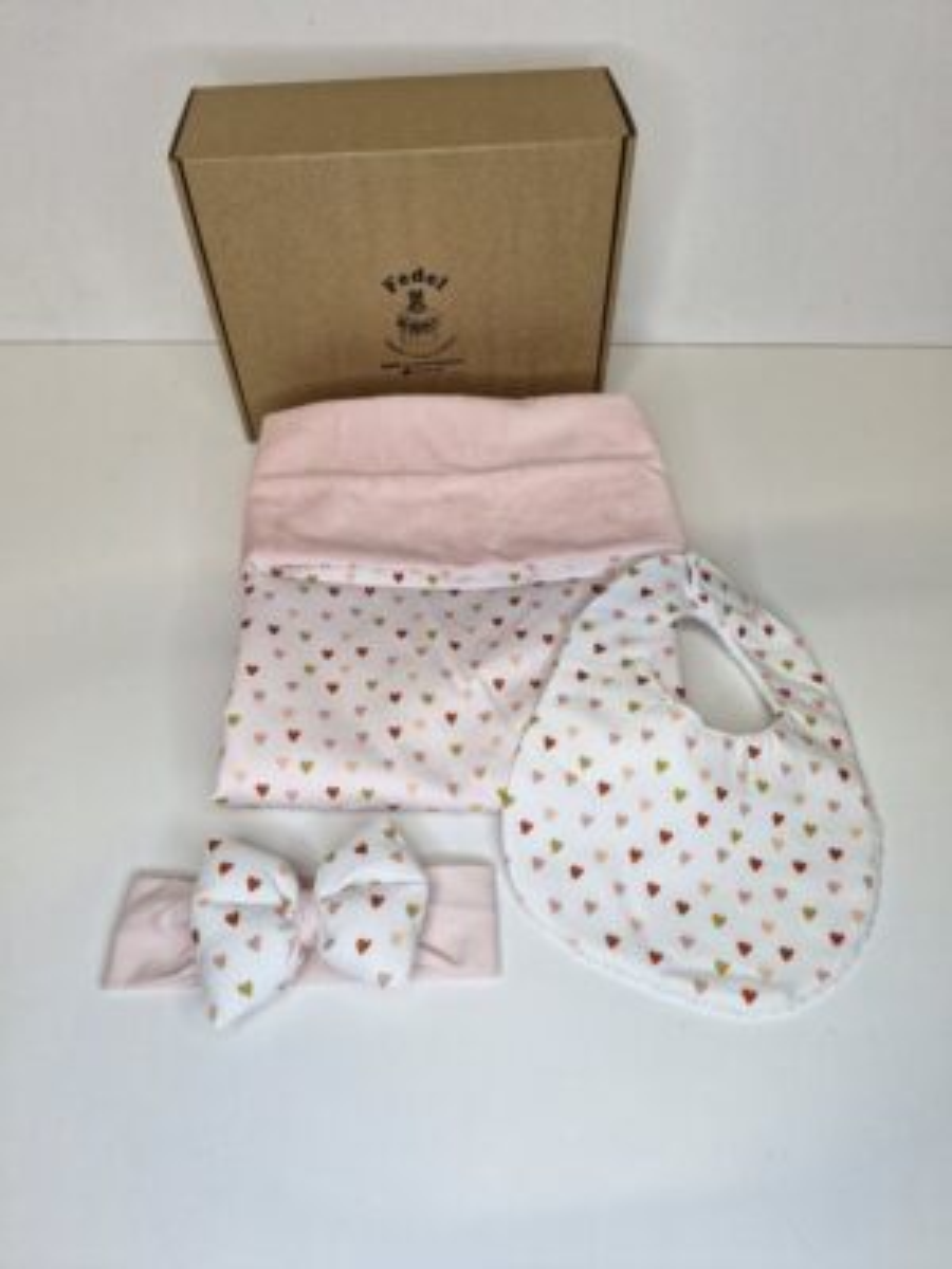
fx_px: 843
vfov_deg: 73.9
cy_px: 634
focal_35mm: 23
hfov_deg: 58.9
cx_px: 476
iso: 125
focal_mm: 5.54
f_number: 1.8
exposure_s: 1/180
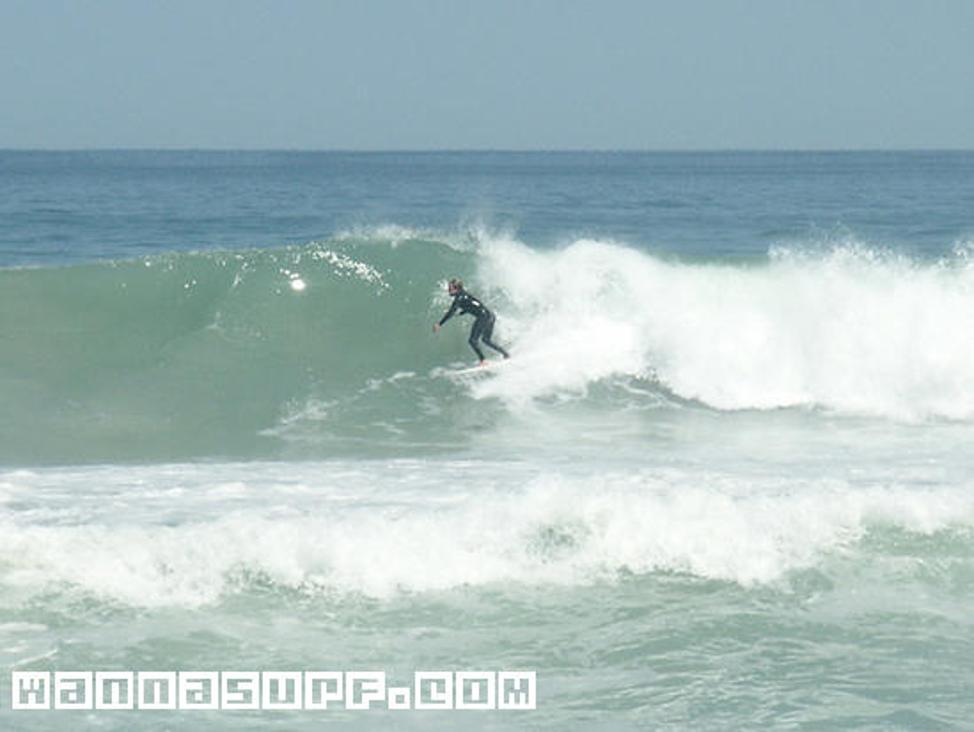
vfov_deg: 7.4
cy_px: 366
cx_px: 487
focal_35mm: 200
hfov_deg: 9.9
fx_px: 5634
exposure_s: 1/350
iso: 100
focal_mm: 50.69
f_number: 9.5
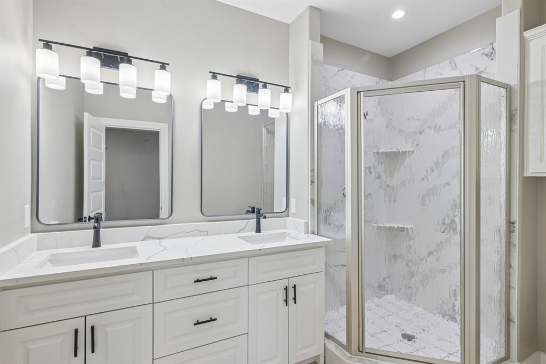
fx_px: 273
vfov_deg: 67.3
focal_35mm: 18
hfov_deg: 90.0
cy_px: 182
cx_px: 273
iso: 400
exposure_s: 1/60
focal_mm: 18
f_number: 8
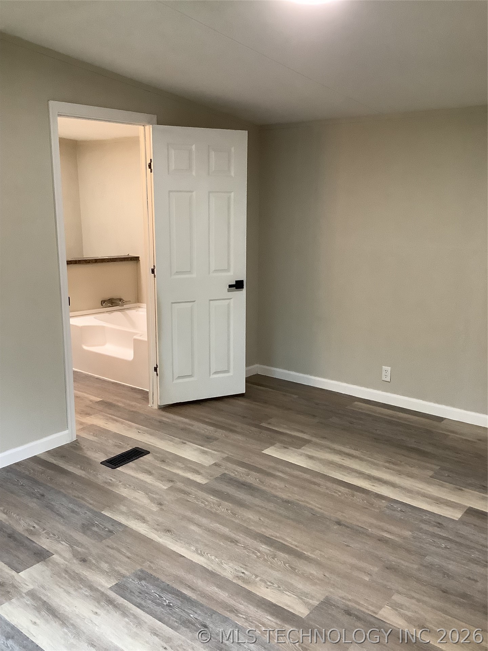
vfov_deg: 58.4
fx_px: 583
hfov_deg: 45.4
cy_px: 326
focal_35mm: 31
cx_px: 244
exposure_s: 1/60
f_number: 2.4
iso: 250
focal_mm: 3.3
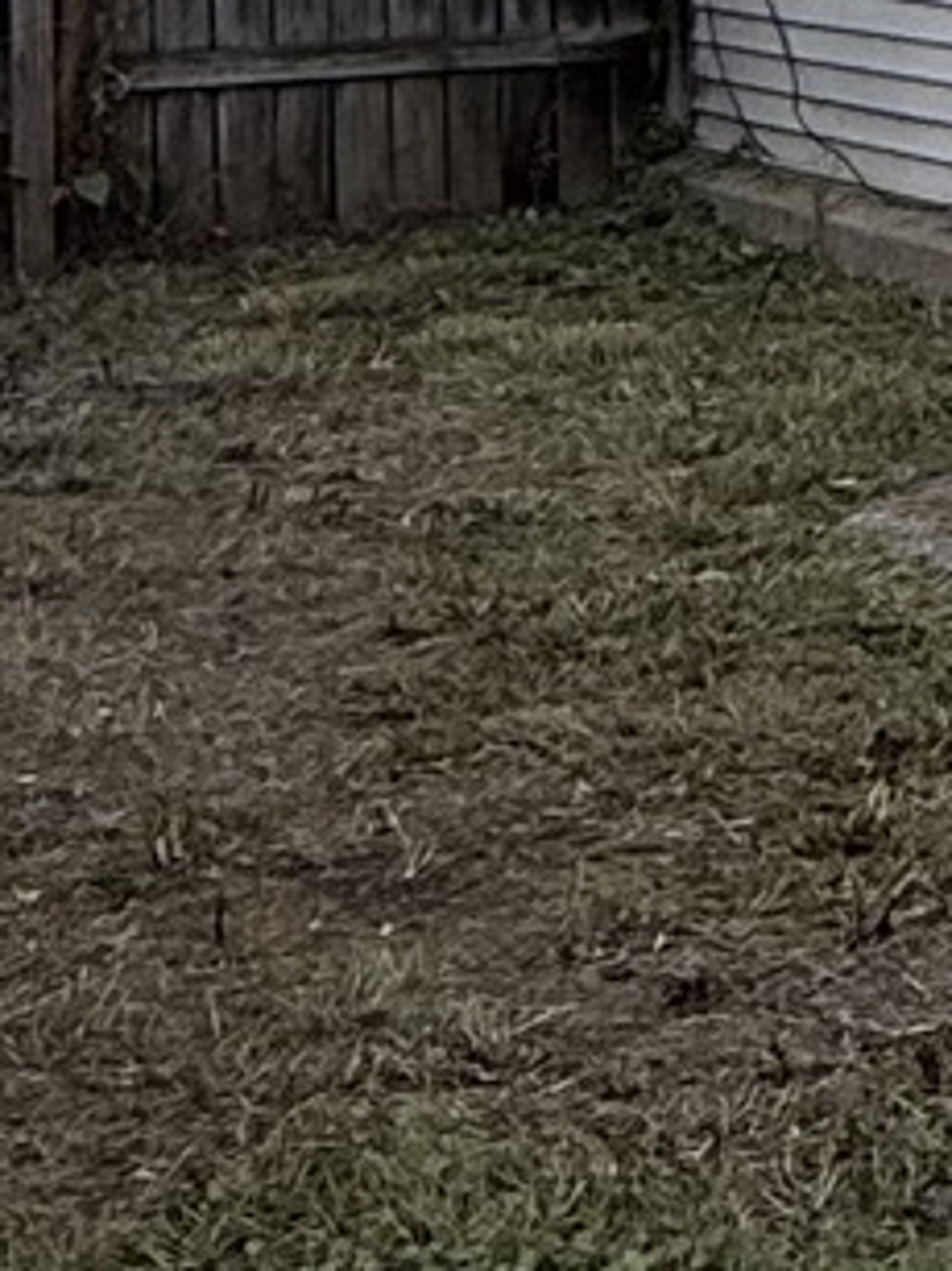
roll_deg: -0.8
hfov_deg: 11.1
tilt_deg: -0.9
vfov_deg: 17.9
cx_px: 2479
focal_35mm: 105
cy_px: -186
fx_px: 3853
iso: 50
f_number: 2.2
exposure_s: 1/2320
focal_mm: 2.22
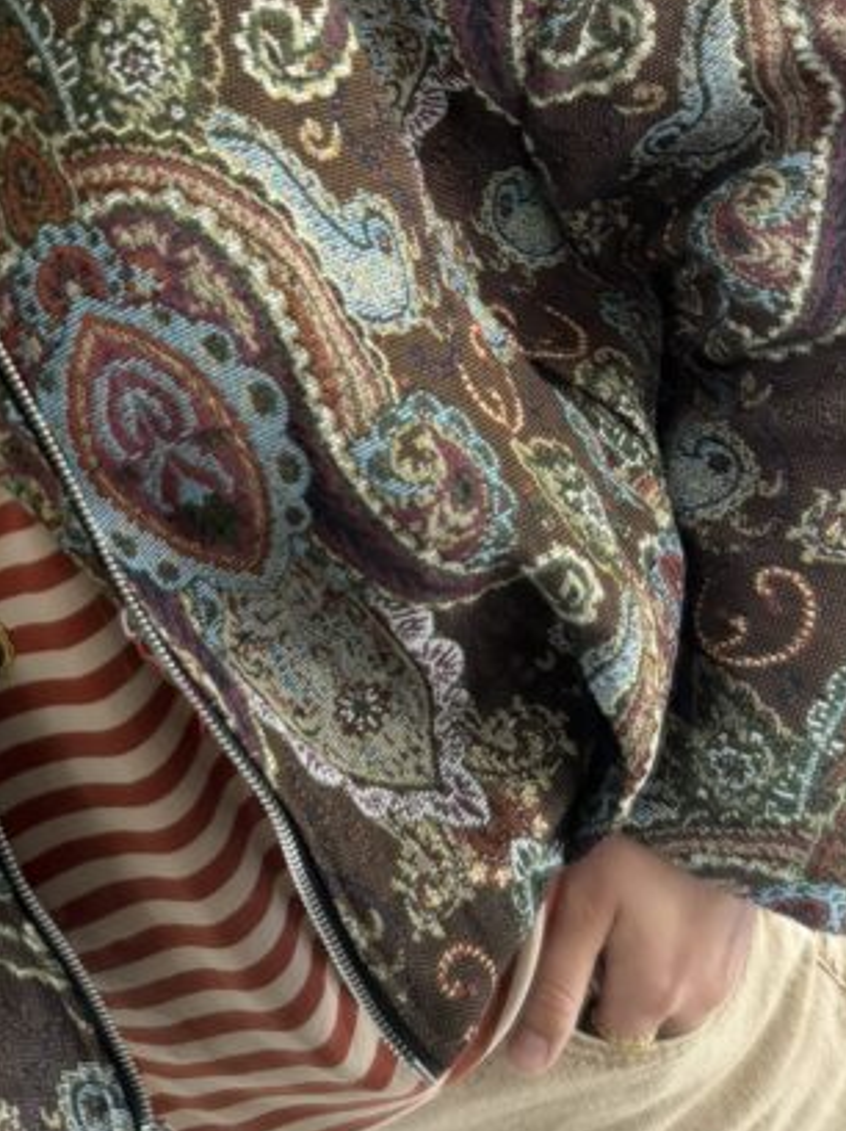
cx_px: 205
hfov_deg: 30.3
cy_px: 379
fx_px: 1534
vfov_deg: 40.0
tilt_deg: -43.0
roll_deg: +27.0
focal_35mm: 47
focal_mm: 6.76
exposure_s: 1/30
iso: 1000
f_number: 1.78
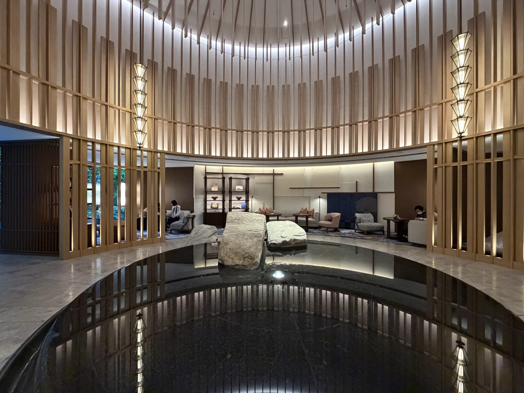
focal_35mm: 14
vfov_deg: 85.7
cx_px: 262
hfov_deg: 102.1
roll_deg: +0.0
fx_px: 212
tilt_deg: -1.7
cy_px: 196
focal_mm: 2.22
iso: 800
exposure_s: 1/59
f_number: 2.2
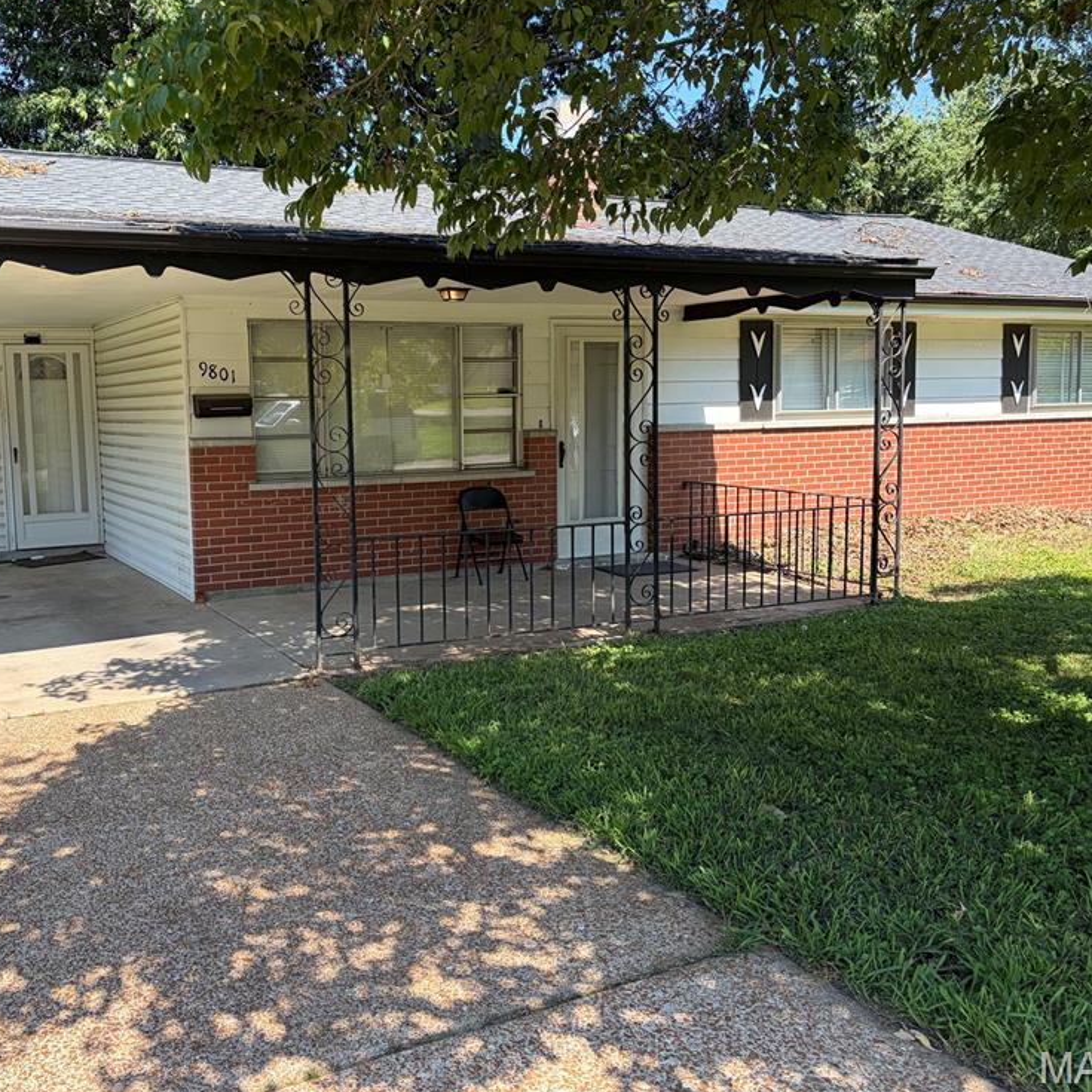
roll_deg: +0.9
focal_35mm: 32
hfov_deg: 50.7
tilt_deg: -6.2
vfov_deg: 51.1
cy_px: 529
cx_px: 428
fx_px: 1142
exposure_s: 1/1064
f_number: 1.6
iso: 64
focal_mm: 5.96
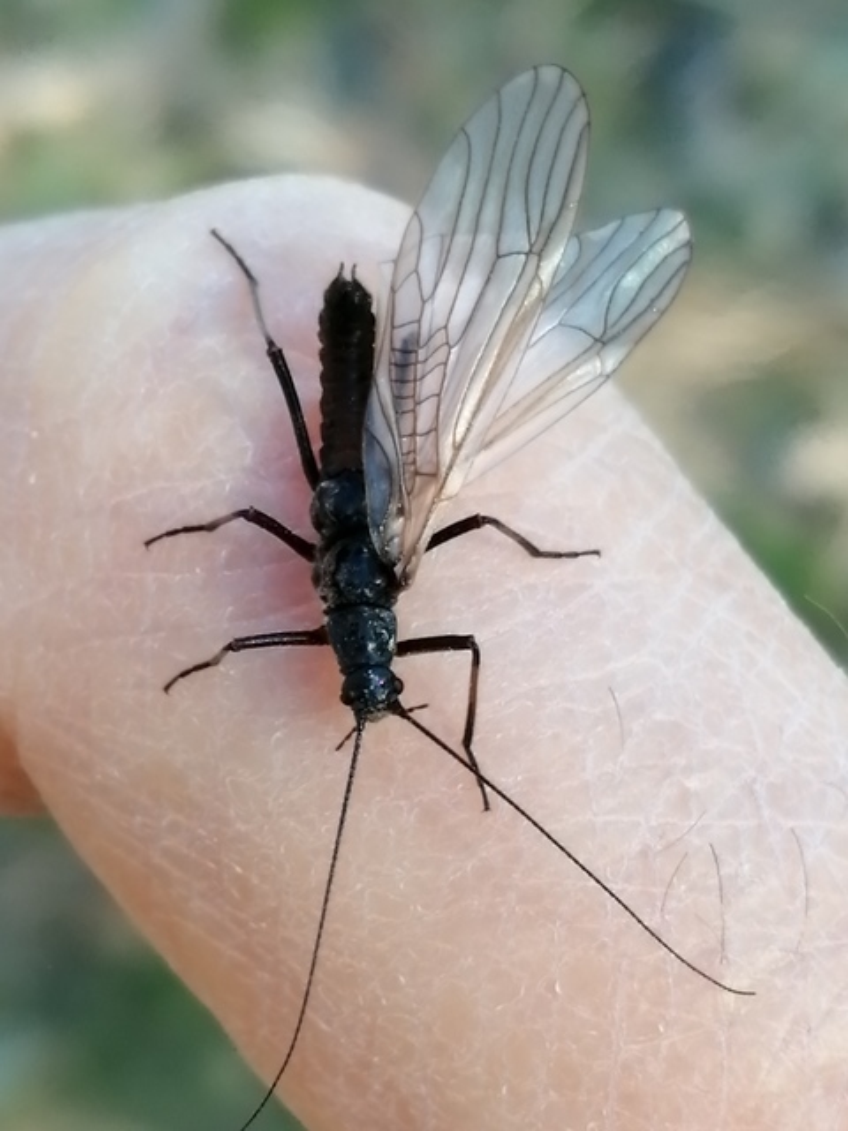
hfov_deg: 14.2
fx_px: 3397
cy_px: 566
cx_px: 424
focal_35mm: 104
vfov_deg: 18.9
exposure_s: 1/199
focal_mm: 3.46
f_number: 1.8
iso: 50
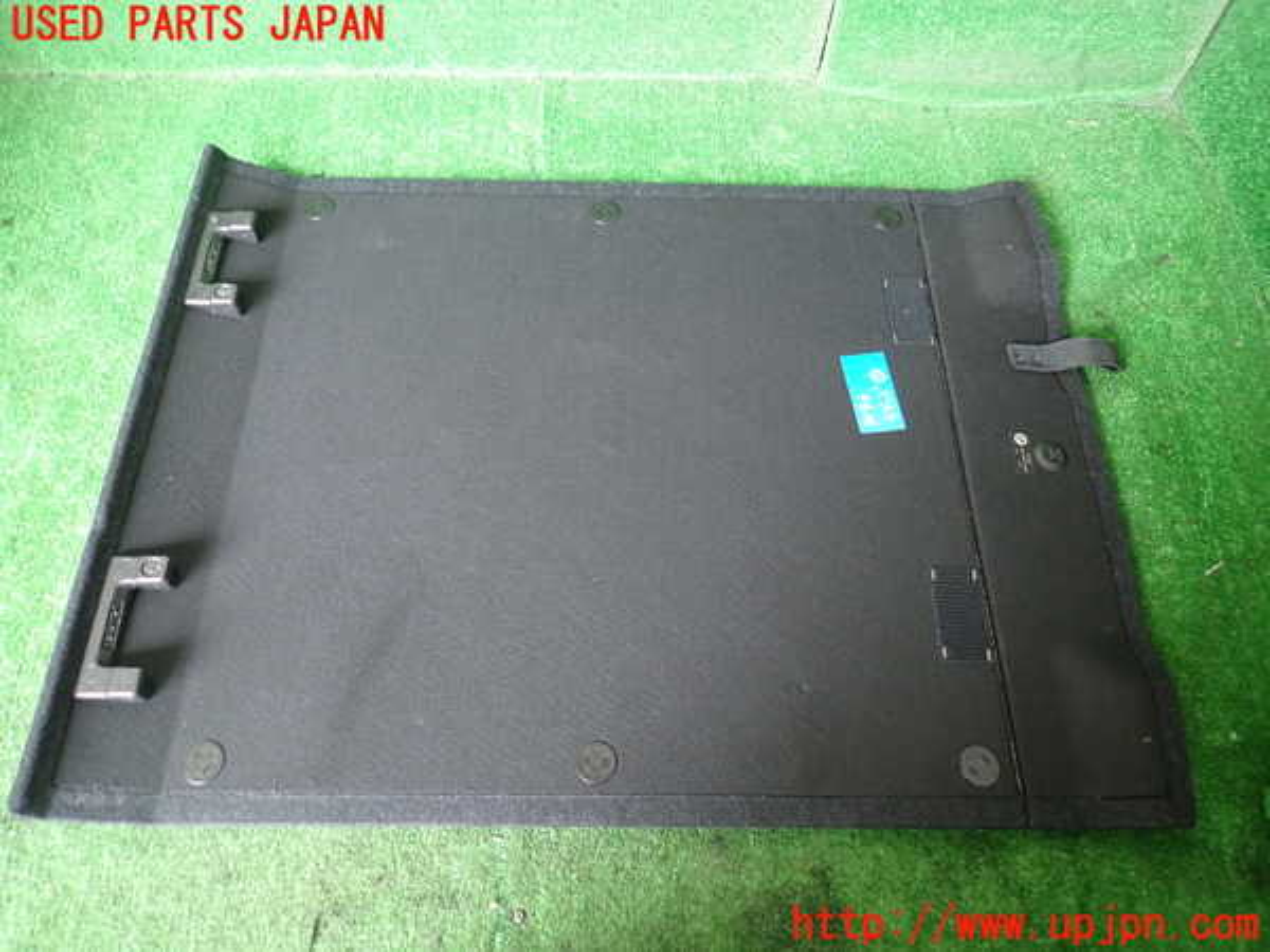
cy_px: 476
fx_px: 917
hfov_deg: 69.4
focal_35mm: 25
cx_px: 635
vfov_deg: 54.9
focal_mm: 4.5
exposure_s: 1/30
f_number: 2
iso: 200
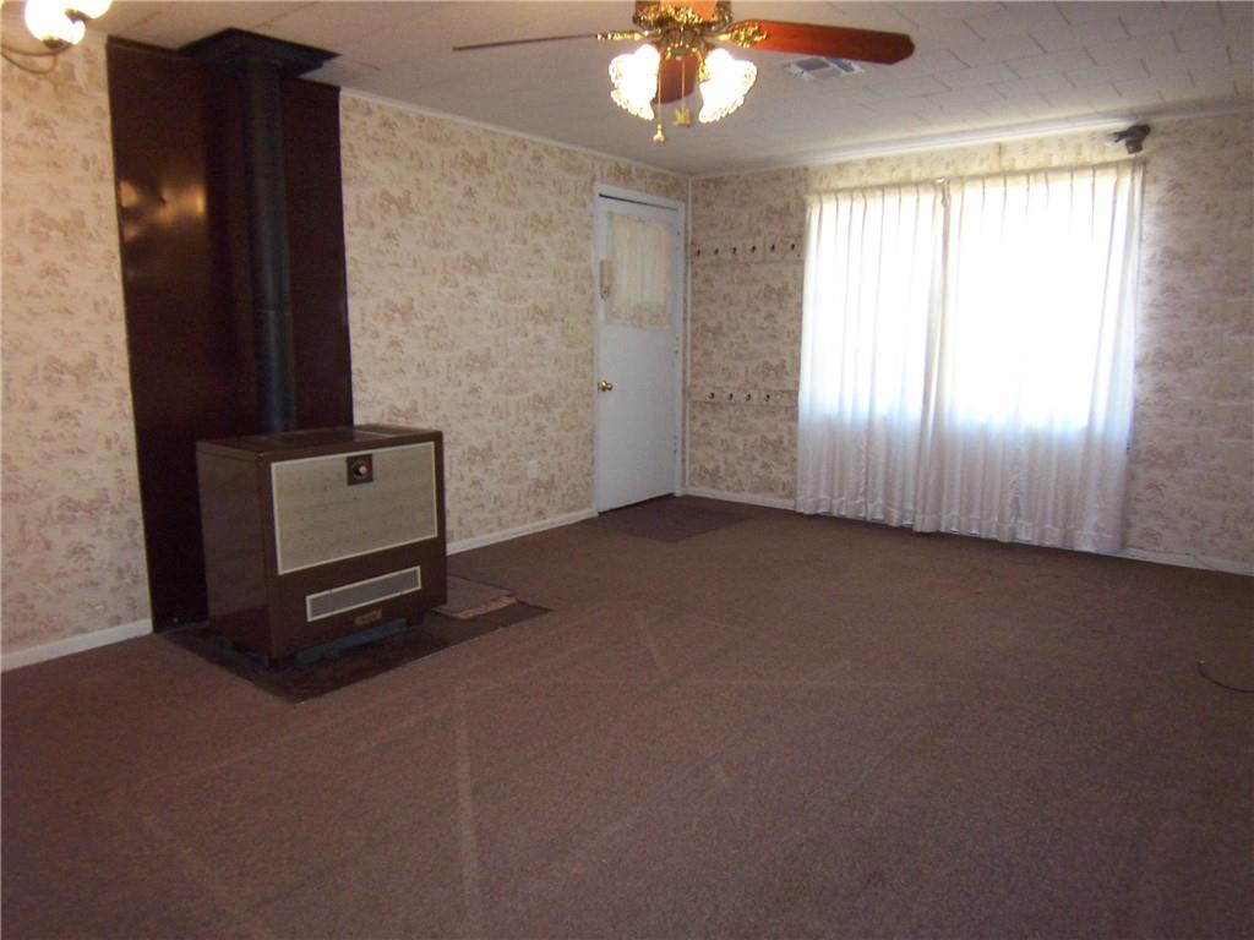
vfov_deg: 58.9
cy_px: 470
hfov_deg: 73.9
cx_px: 627
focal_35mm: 23
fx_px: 833
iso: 200
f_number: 2.8
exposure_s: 1/30
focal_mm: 3.8
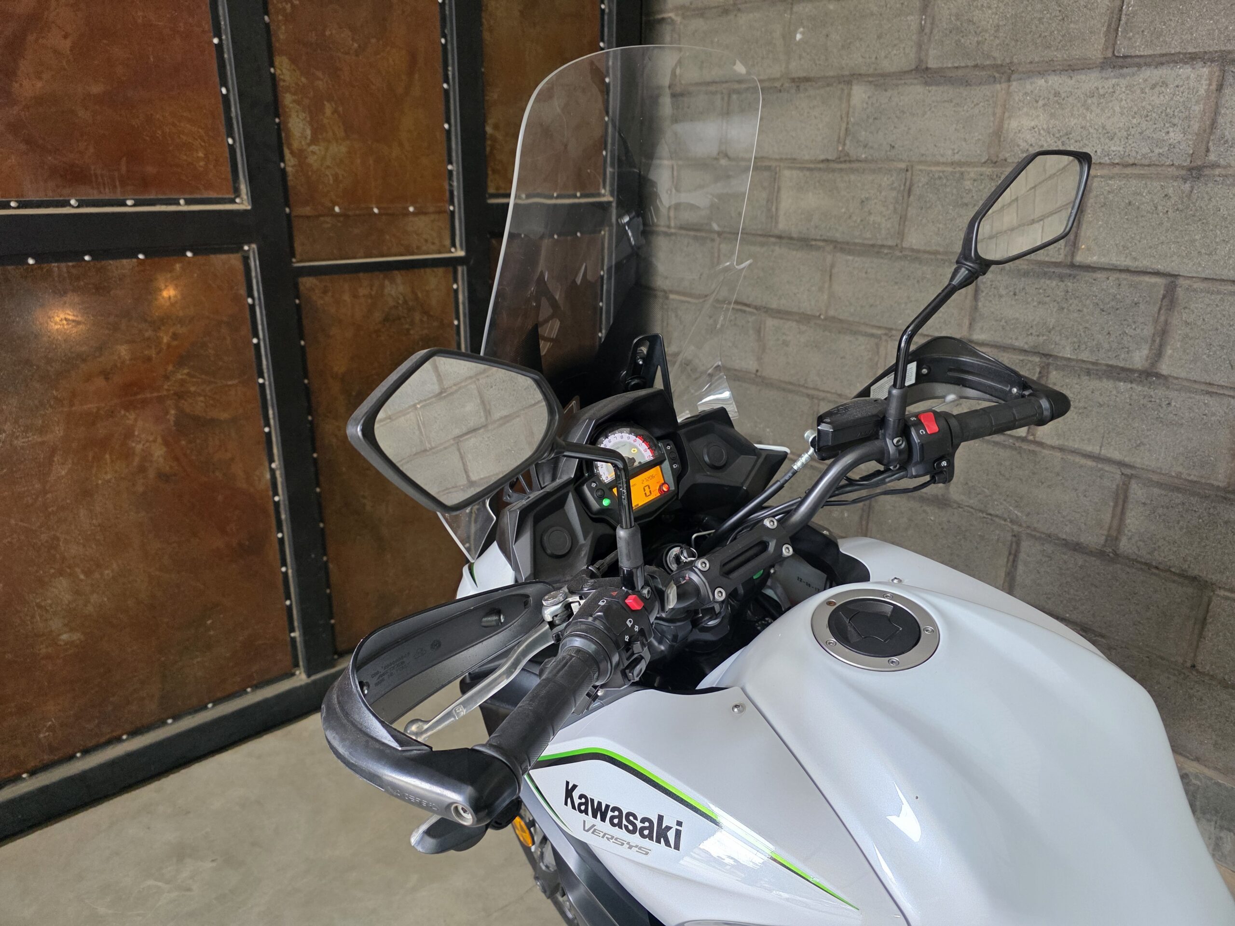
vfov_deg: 58.9
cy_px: 463
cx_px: 618
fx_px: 821
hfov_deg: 73.9
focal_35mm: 23
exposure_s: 1/100
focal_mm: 6.3
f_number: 1.7
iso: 320
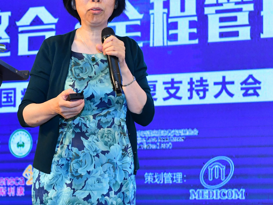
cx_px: 58
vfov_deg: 8.8
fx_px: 1333
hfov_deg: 11.7
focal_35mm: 169
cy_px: 89
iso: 1250
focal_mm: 56
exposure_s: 1/160
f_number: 4.5
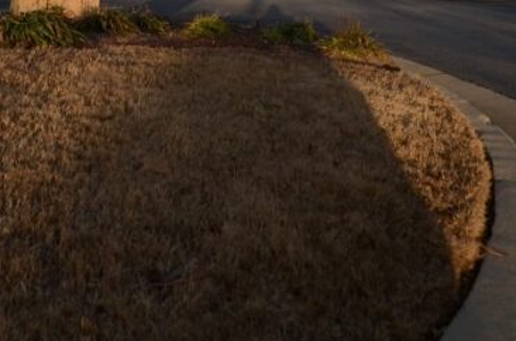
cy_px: -108
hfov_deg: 46.0
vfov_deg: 26.6
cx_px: 189
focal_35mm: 42
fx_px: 600
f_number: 3.5
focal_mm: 10
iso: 400
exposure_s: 1/3200
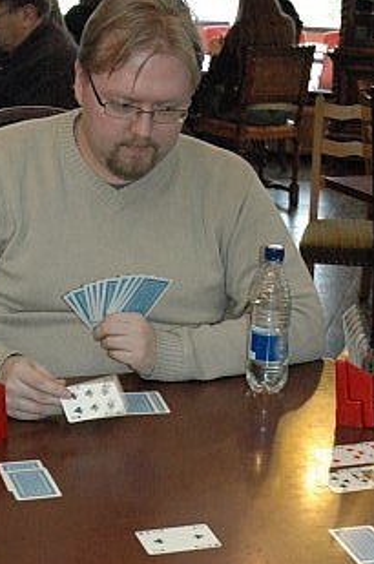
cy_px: 330
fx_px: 1235
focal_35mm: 79
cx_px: 168
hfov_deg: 17.2
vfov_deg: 25.7
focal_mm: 27
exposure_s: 1/60
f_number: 5
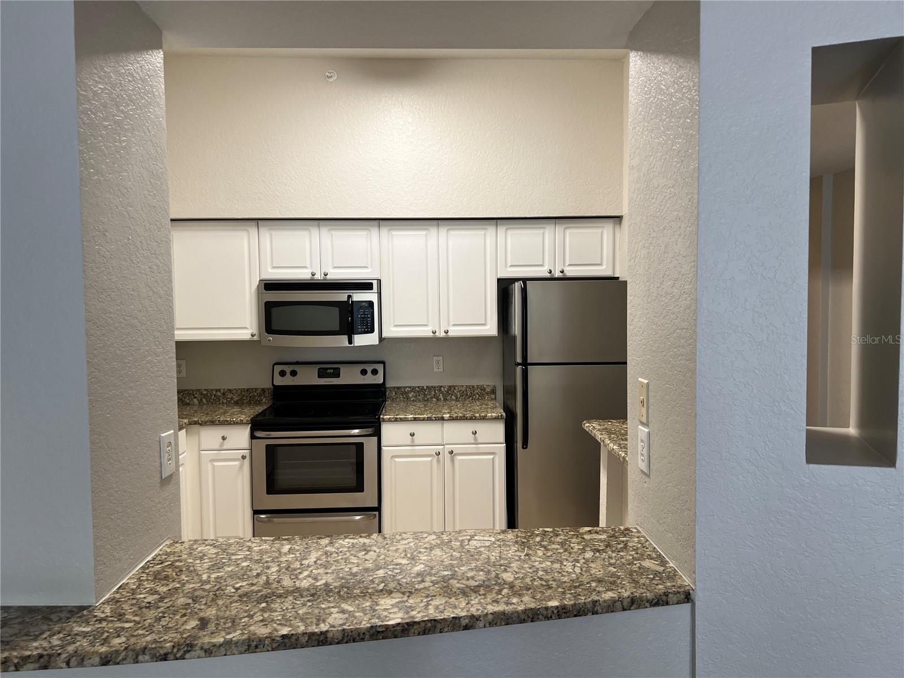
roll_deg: +1.3
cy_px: 339
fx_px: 679
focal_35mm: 26
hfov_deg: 67.3
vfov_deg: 53.1
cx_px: 452
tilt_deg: -3.2
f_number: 1.5
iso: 125
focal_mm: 5.7
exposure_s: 1/120
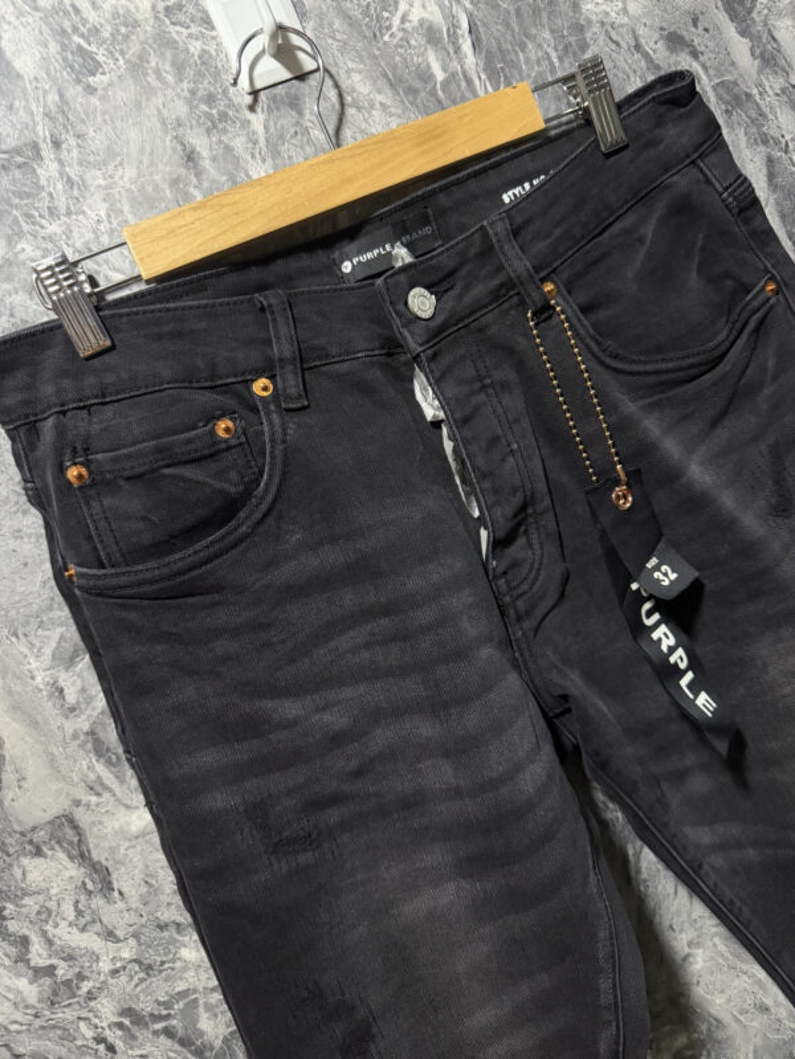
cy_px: 530
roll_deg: +22.8
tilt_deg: -10.2
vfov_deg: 71.6
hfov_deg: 56.8
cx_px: 398
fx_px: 735
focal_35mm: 24
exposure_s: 1/60
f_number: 1.78
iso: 800
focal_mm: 6.76
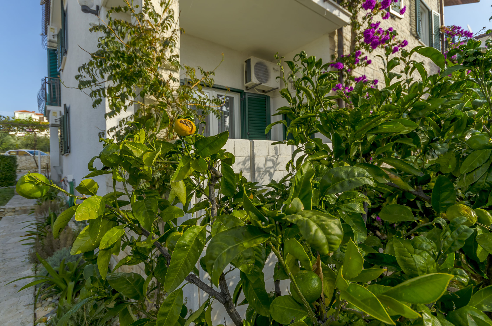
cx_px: 246
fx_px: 246
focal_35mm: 18
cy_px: 163
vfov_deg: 67.2
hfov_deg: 90.1
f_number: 8
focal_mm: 12
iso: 100
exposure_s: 1/250
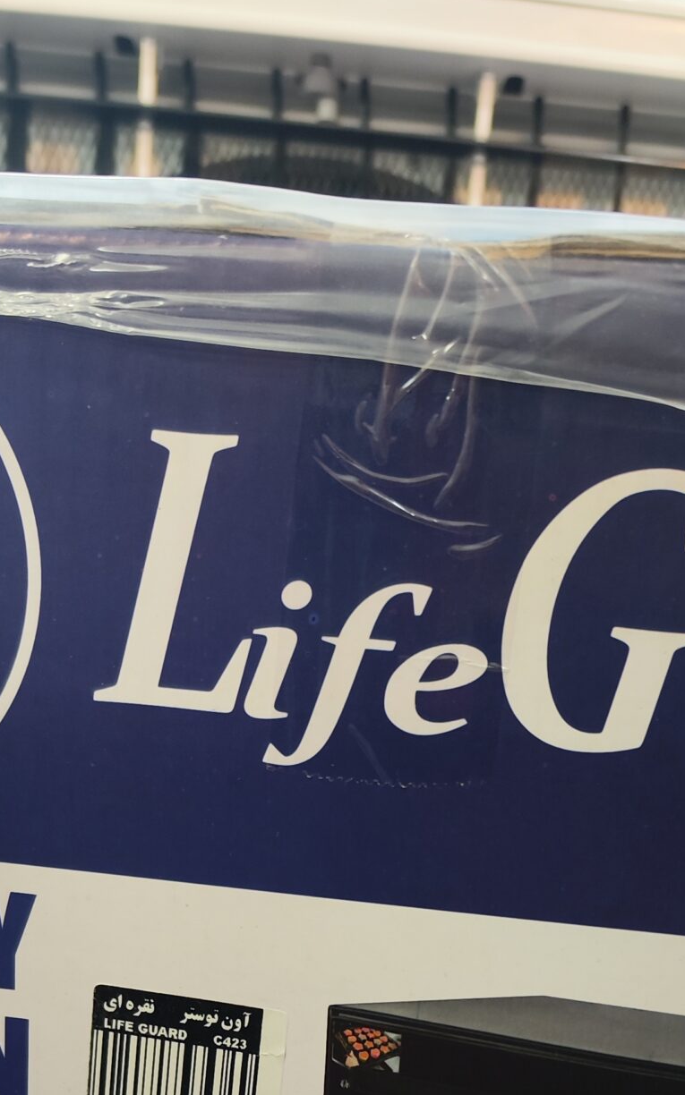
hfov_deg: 25.3
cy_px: 1111
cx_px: 401
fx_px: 1523
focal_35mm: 51
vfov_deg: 35.5
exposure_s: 1/50
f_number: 1.69
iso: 753
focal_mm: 7.01
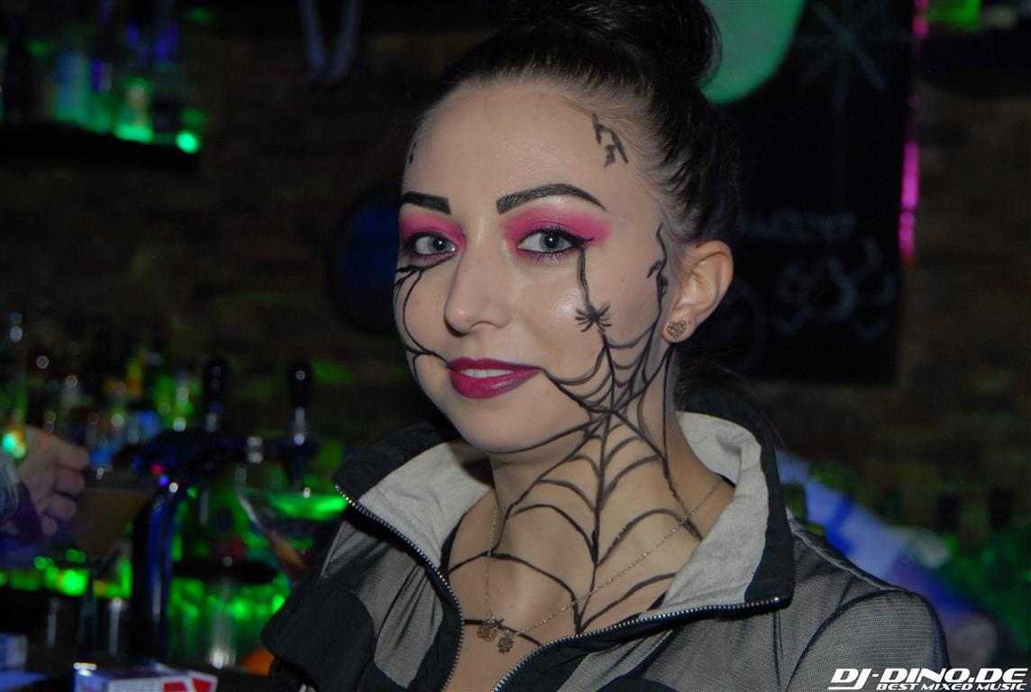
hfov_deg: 26.9
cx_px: 516
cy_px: 346
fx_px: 2152
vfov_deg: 18.3
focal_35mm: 75
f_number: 5.6
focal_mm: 50
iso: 400
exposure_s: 1/5
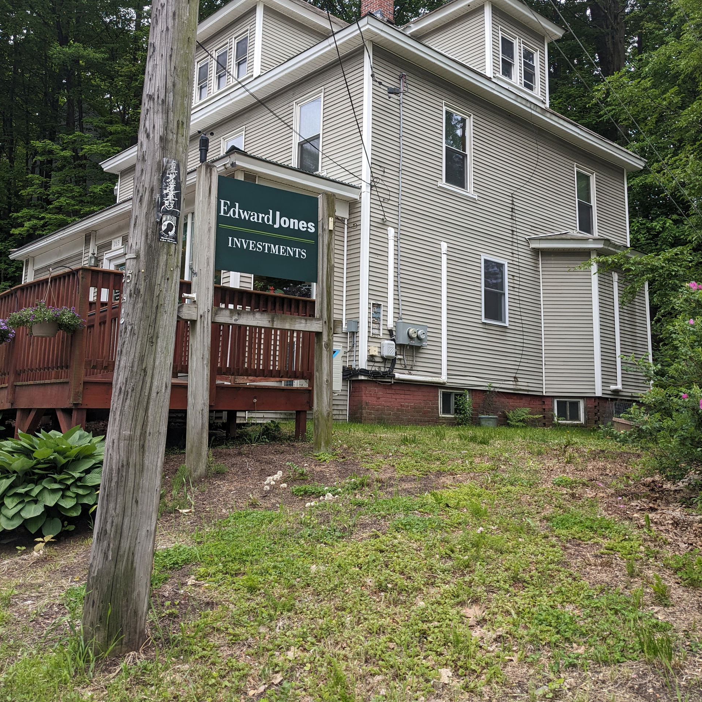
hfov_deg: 51.1
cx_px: 352
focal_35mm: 32
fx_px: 734
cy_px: 282
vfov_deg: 50.8
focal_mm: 4.38
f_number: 1.73
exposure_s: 1/559
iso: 49
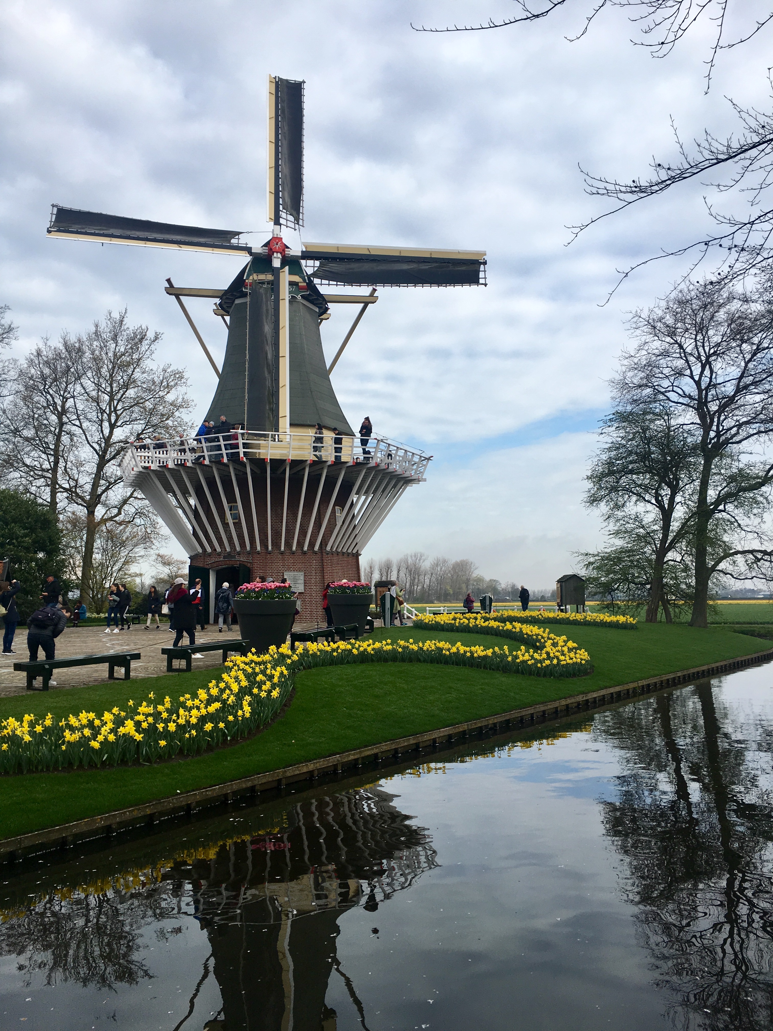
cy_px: 516
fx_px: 863
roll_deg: +0.9
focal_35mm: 29
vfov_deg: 61.7
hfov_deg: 48.2
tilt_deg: +4.9
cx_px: 386
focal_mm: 4.15
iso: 25
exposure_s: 1/974
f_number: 2.2
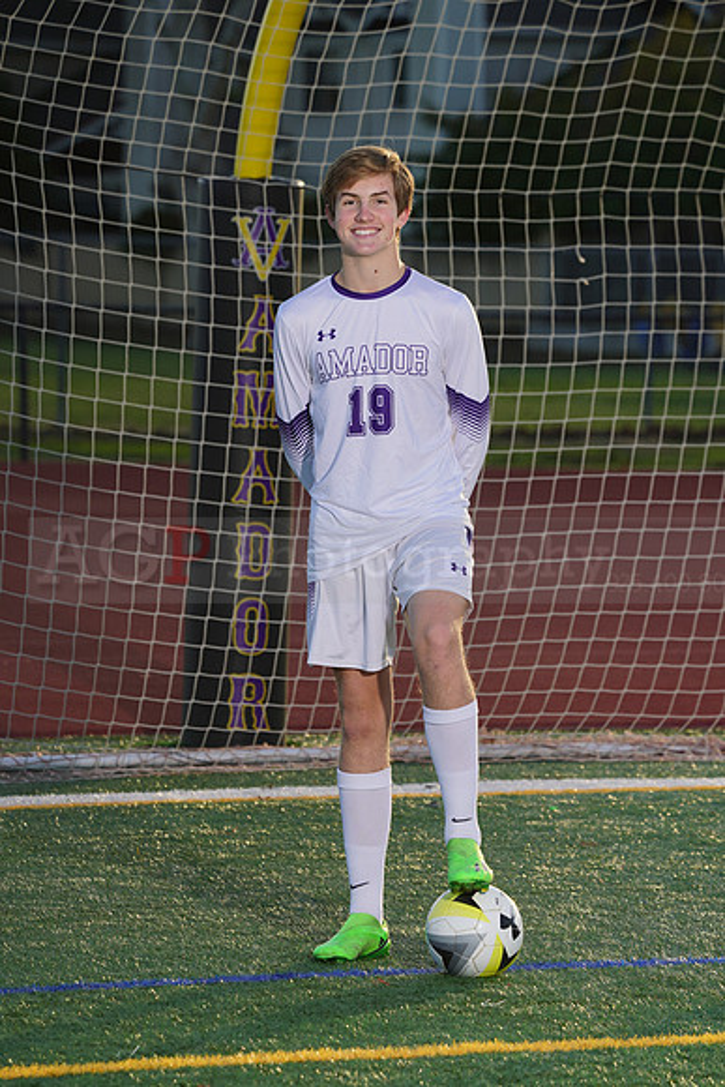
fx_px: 7366
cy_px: 544
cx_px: 362
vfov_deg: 8.4
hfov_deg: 5.6
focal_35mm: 244
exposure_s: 1/200
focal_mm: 244
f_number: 8
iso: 100
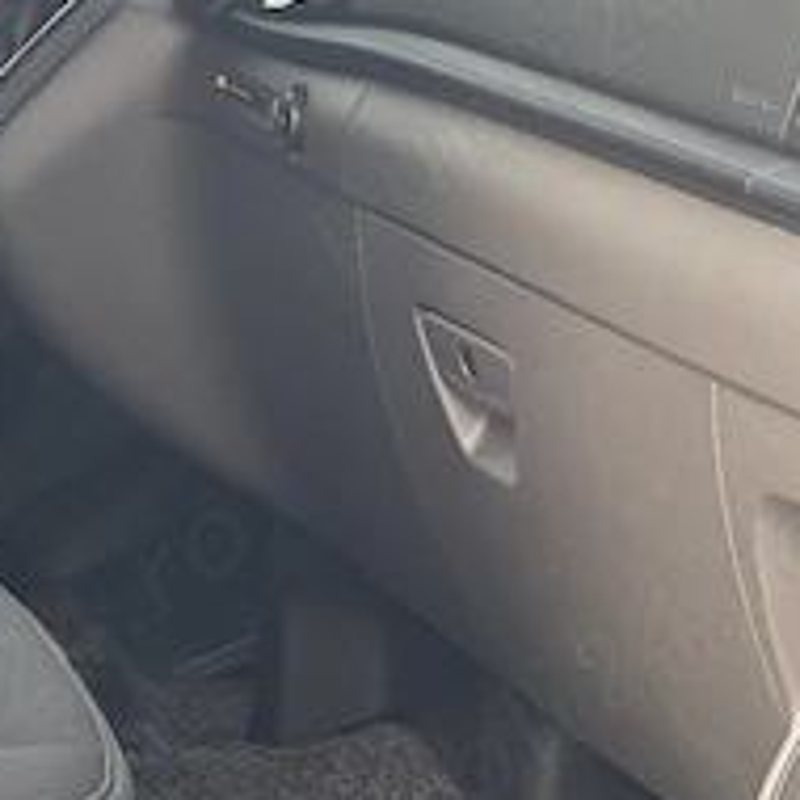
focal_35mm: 145
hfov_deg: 11.6
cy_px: 105
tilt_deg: -11.8
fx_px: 3791
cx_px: -316
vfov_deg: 12.0
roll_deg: -1.9
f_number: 2
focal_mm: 6
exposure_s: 1/122
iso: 125
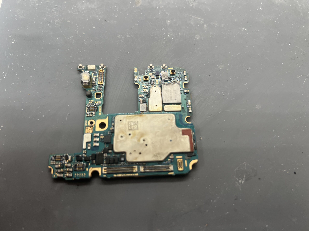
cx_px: 154
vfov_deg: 53.1
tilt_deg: -68.6
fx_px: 232
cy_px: 116
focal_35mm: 26
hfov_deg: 67.3
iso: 100
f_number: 1.5
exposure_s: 1/100
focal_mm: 5.7
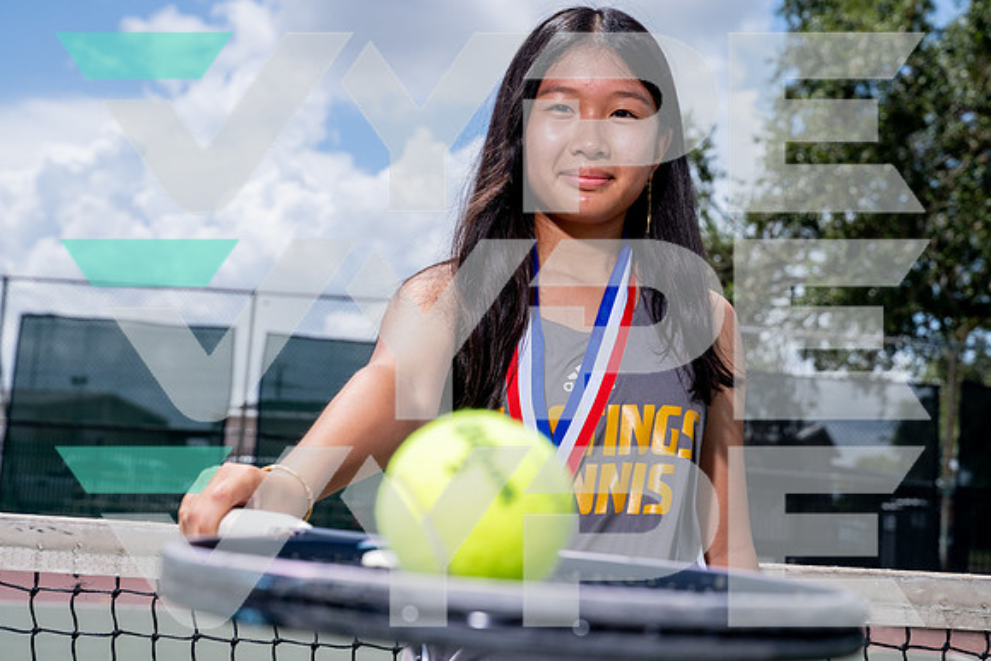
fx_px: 1556
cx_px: 496
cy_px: 330
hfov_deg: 35.3
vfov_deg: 24.0
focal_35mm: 57
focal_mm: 50
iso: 100
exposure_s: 1/640
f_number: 6.3
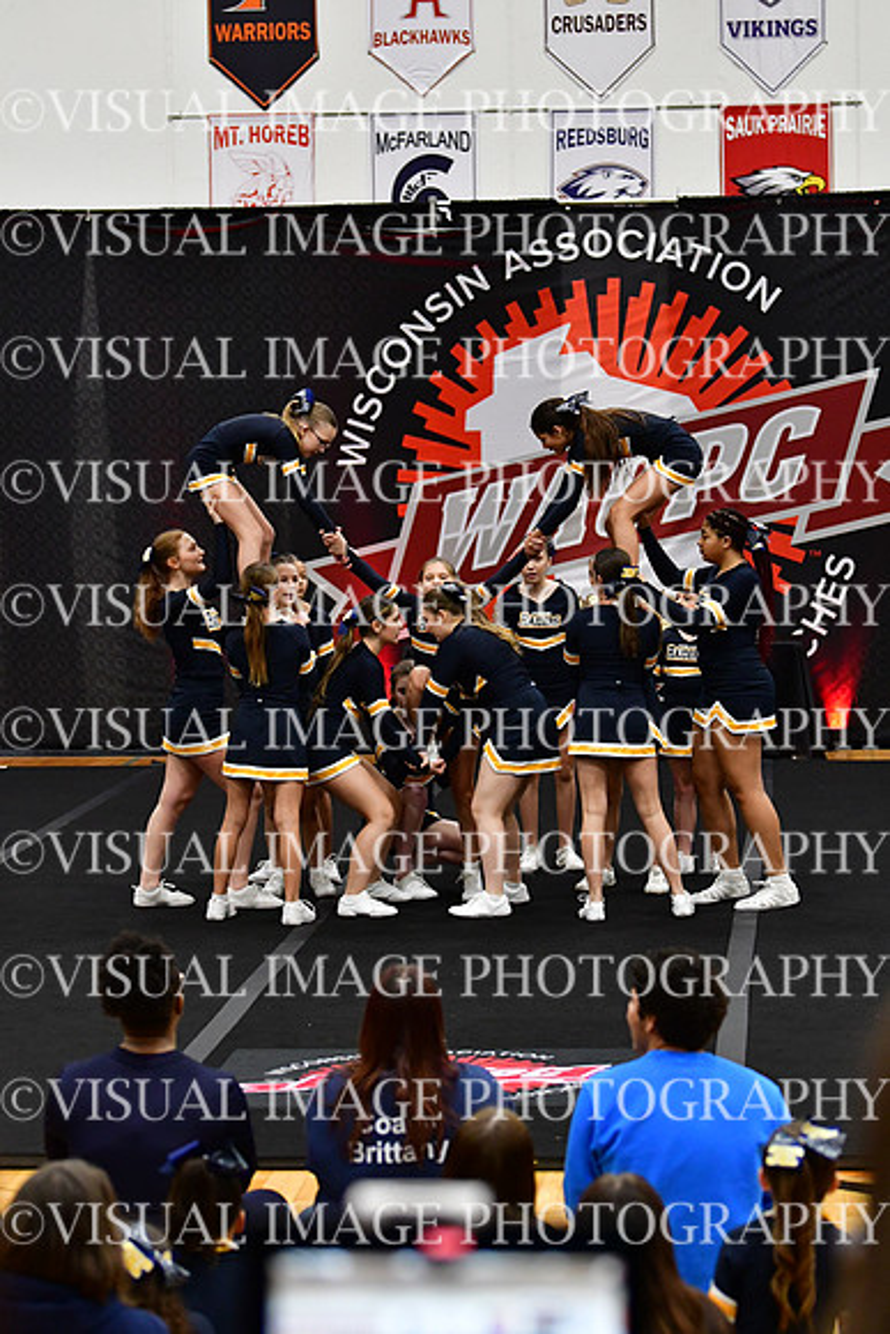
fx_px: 4002
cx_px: 445
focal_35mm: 108
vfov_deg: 18.9
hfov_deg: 12.7
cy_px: 667
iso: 4000
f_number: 2.8
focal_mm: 72
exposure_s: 1/800
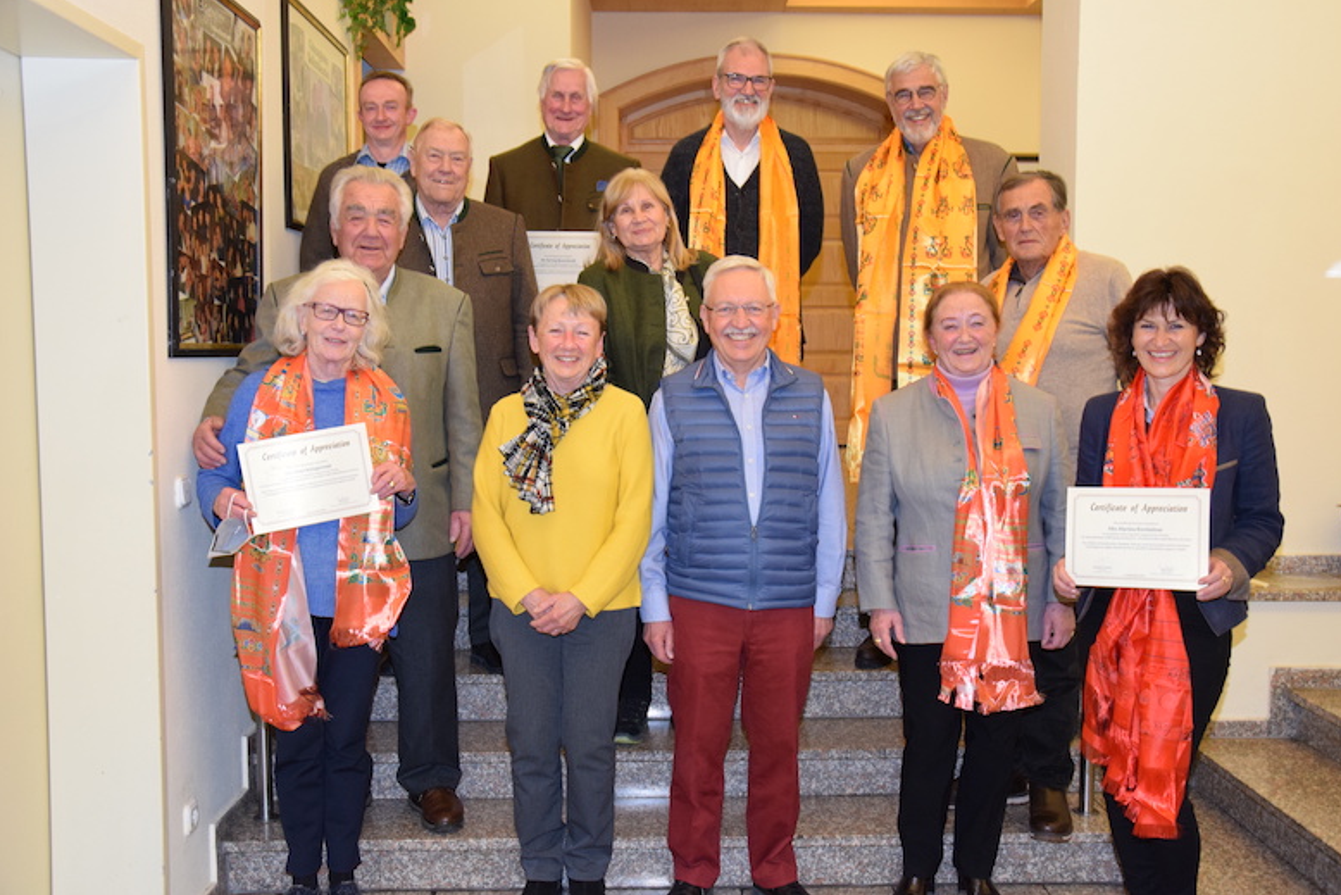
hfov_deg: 51.9
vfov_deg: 36.0
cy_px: 437
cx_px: 672
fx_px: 1378
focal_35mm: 37
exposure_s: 1/60
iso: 1400
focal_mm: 24
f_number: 3.8
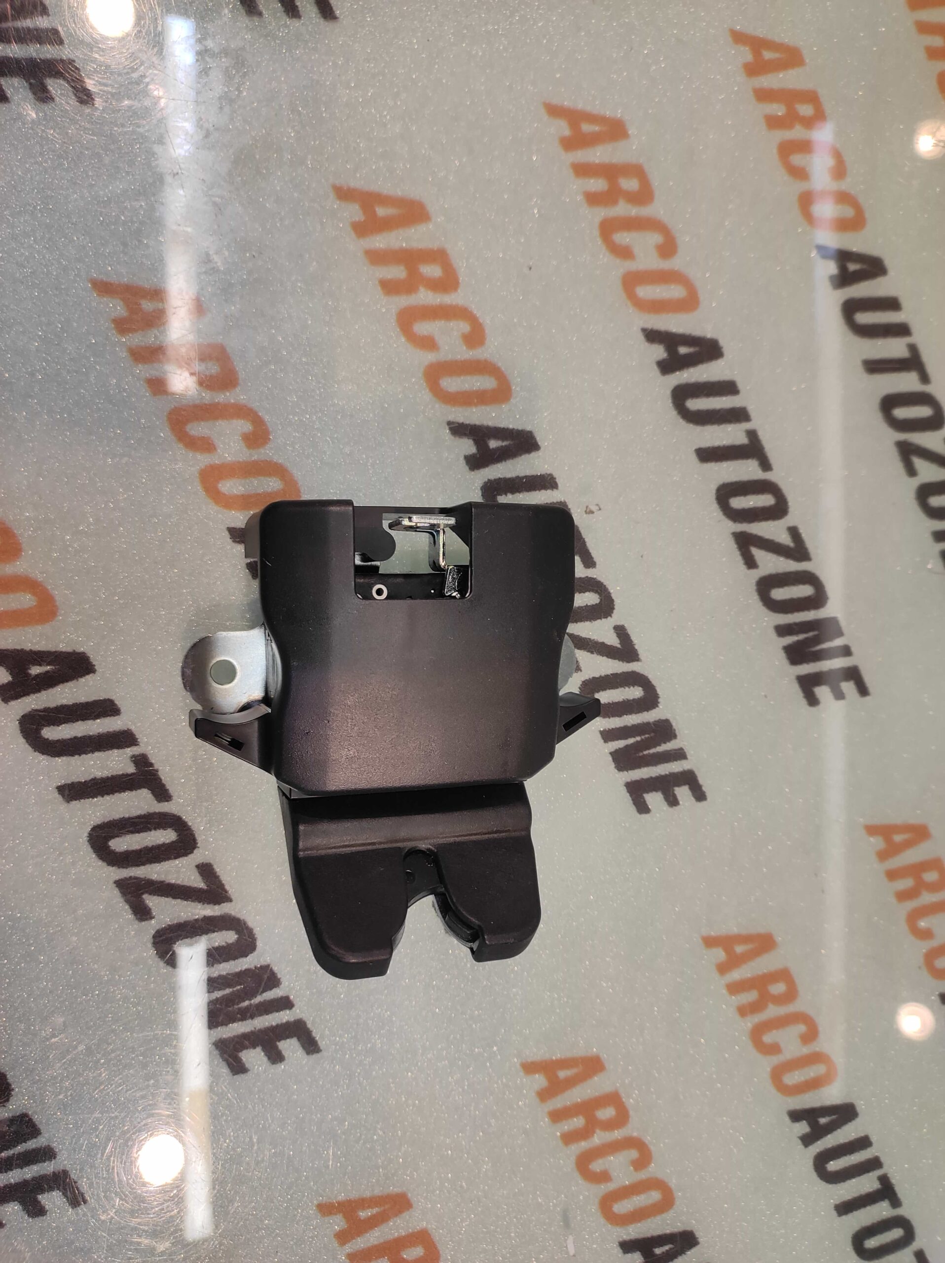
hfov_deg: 74.7
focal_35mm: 17
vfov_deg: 91.1
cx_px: 472
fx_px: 620
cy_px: 632
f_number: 1.79
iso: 138
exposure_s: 1/50
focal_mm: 4.74
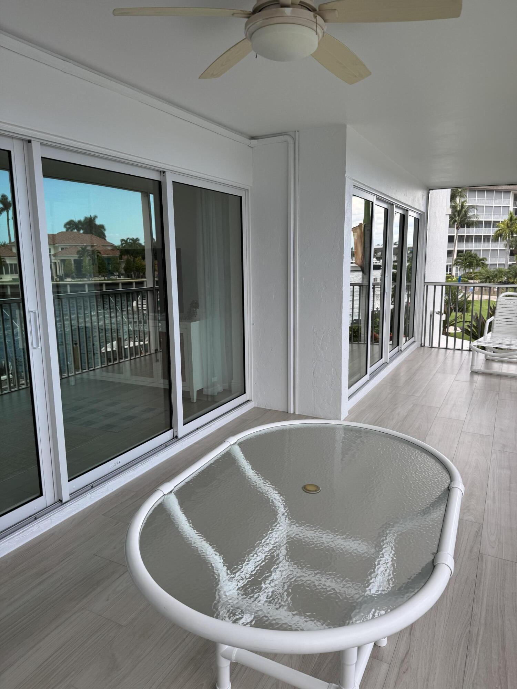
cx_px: 258
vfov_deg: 71.6
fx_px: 478
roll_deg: +0.9
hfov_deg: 56.8
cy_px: 344
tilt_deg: -9.3
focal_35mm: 24
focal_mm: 6.76
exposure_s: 1/723
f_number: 1.78
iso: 80
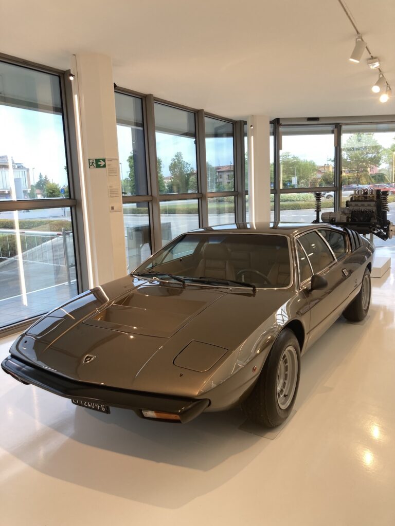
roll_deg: +2.3
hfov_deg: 49.7
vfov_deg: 63.4
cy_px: 263
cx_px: 198
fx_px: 426
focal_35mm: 28
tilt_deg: -9.2
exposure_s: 1/101
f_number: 1.8
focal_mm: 3.99
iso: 20
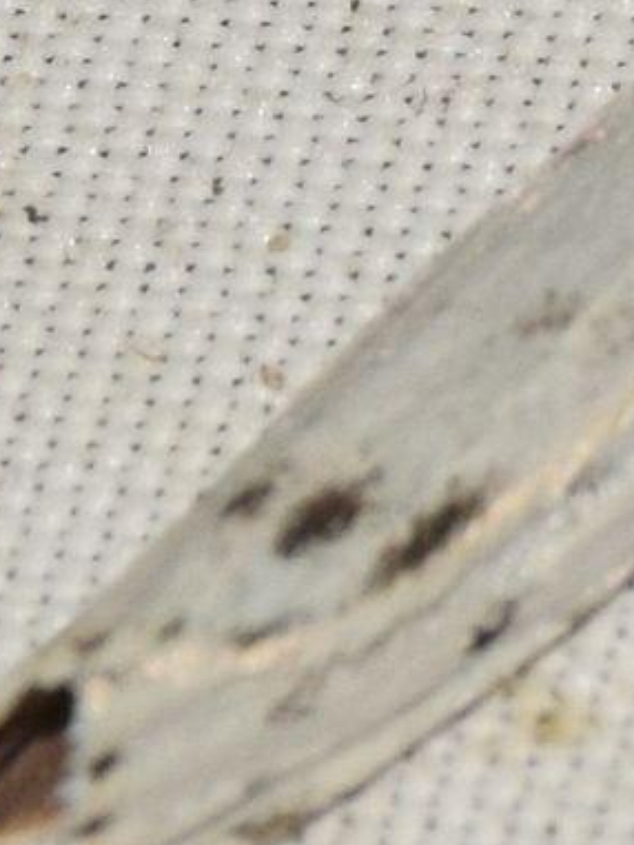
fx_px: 12374
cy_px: 319
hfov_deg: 2.9
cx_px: 710
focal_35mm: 507
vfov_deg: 3.9
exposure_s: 1/160
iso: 500
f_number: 14
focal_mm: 140
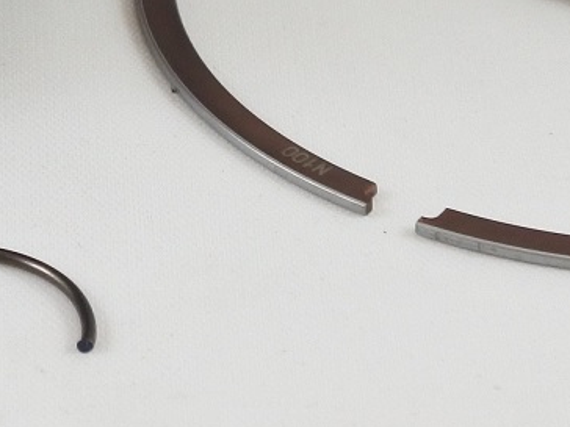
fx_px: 4166
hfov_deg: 7.8
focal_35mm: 253
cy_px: -302
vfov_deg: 5.8
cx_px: -125
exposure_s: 1/125
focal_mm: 18
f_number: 4.5
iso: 450
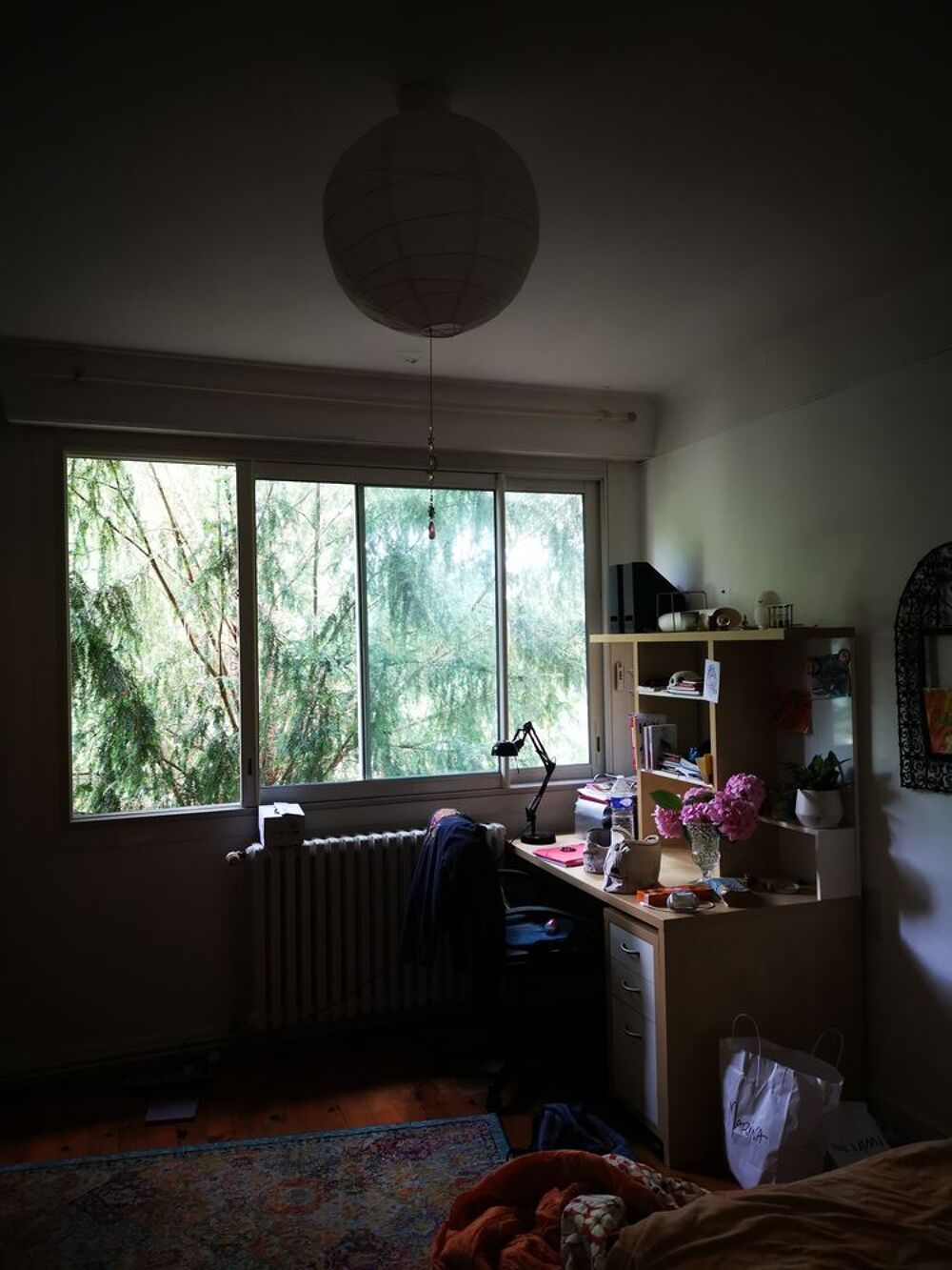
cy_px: 635
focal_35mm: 27
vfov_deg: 65.3
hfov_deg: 51.4
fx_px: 990
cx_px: 476
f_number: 1.8
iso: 250
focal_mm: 5.58
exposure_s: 1/50
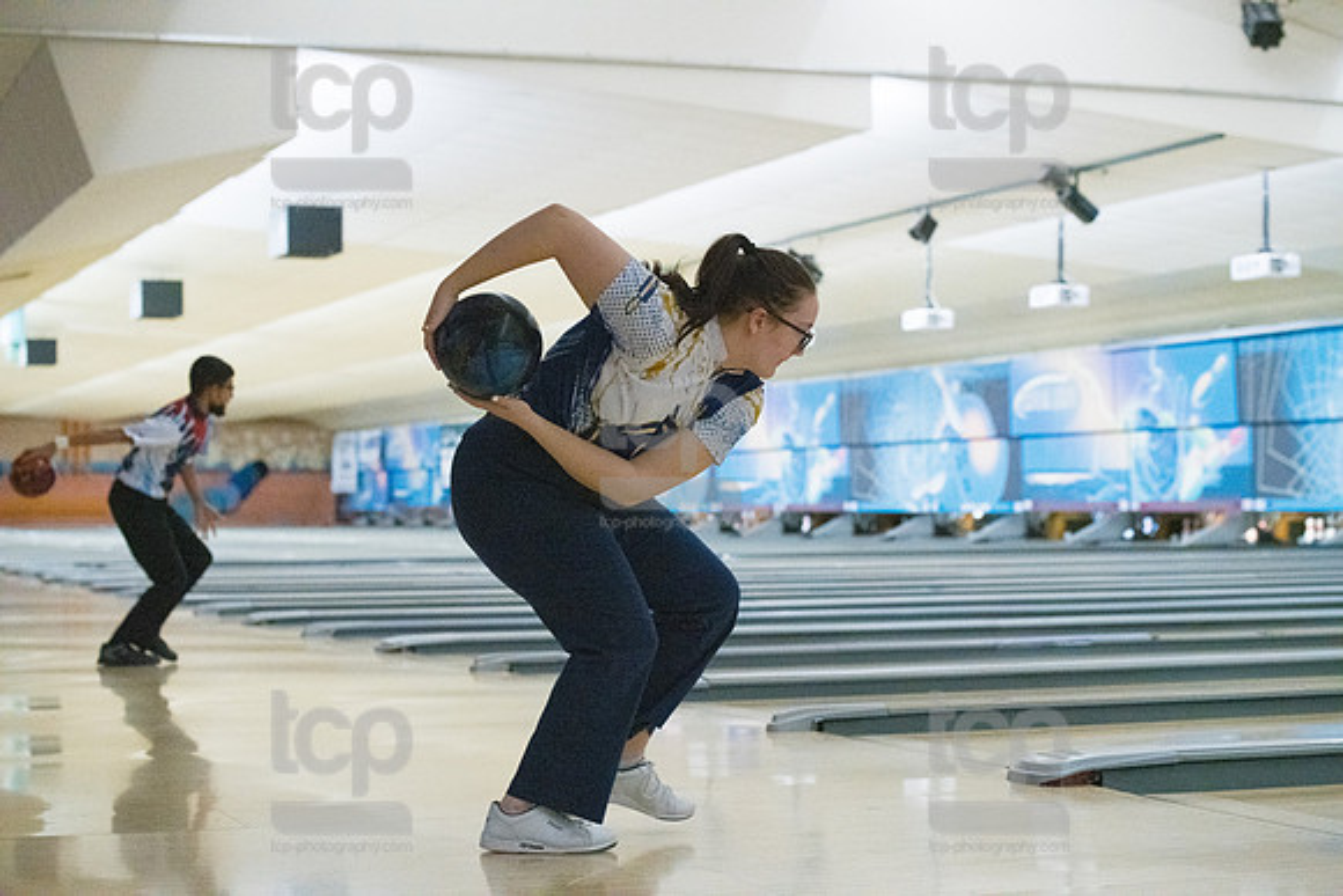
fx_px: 2612
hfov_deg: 28.8
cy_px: 448
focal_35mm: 70
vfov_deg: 19.5
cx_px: 672
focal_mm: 70
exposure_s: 1/1000
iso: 10000
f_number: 4
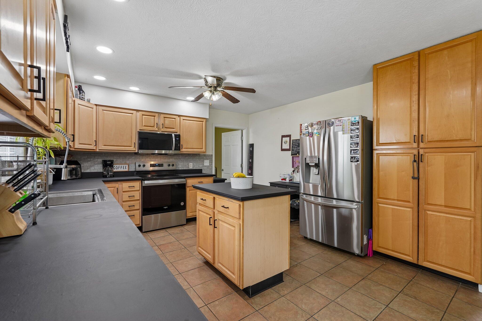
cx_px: 241
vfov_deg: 73.7
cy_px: 160
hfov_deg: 96.7
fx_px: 214
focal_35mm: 16
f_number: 8
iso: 400
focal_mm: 16
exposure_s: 1/15
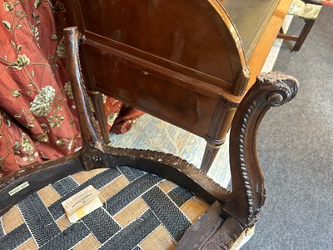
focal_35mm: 26
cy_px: 125
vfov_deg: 53.1
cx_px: 166
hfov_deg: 67.3
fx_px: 250
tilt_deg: -50.6
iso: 320
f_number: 1.5
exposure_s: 1/50
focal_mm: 5.7
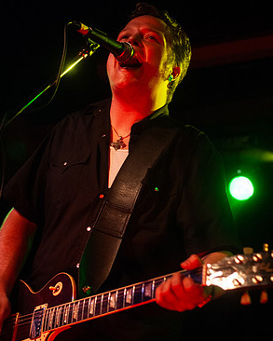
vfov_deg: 25.1
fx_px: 767
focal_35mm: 76
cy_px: 171
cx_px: 136
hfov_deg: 20.2
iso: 800
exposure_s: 1/60
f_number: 2.8
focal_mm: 44
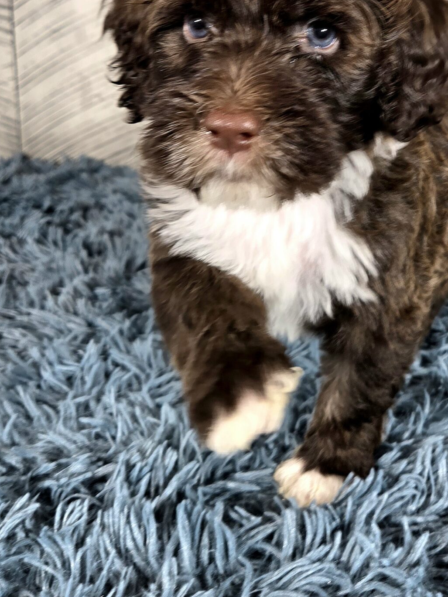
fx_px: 742
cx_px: 370
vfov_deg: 42.2
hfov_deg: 32.5
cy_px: 131
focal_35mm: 43
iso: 50
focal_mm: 5.4
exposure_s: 1/120
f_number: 1.8
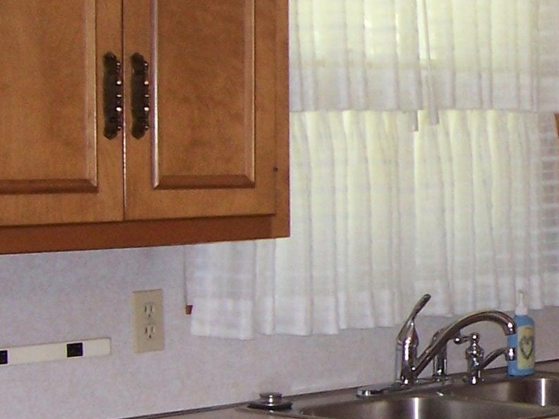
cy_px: 253
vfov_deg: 13.6
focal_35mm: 109
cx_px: 719
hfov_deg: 17.0
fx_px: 1760
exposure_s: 1/60
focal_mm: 5.6
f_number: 2.7
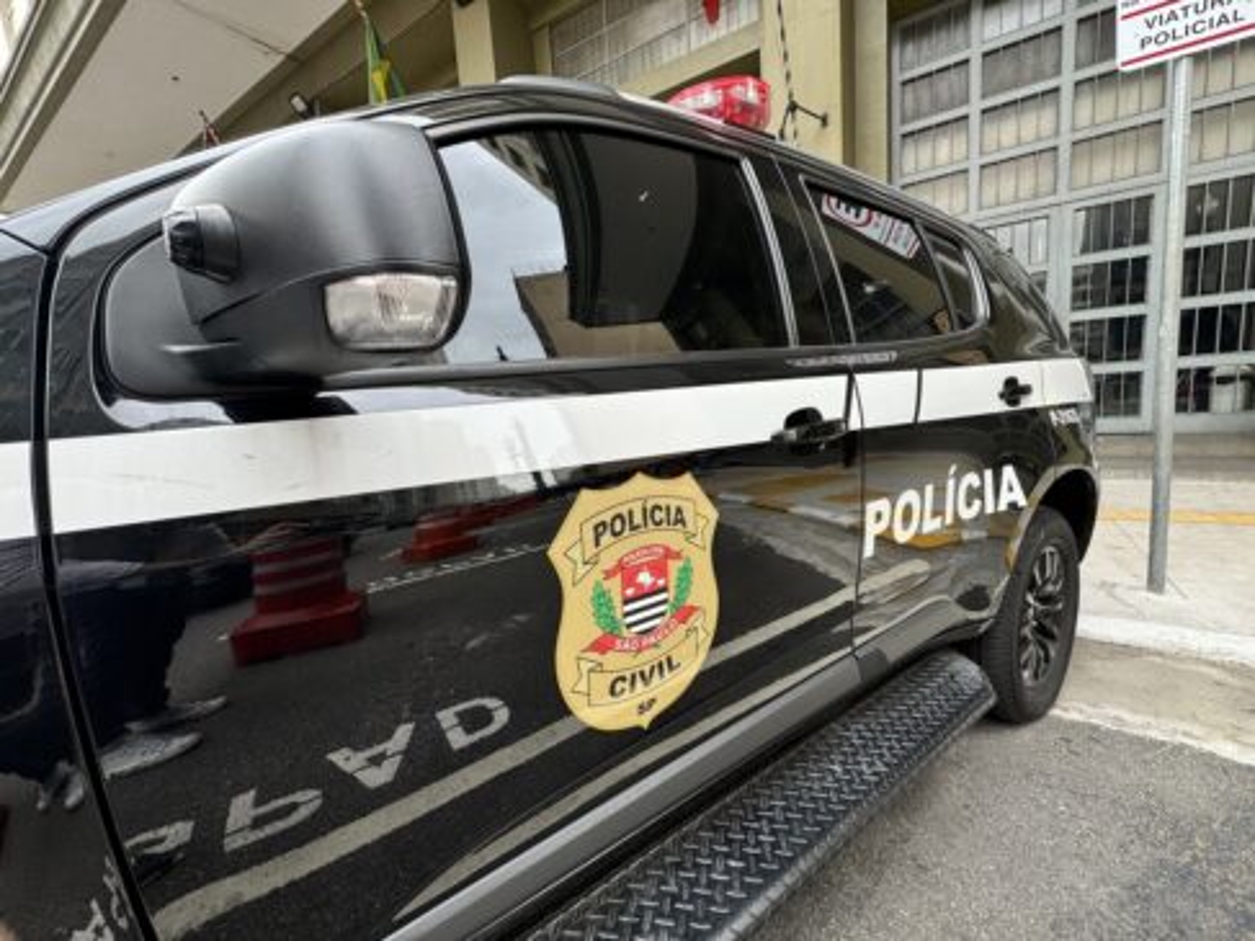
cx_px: 628
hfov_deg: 102.1
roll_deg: +4.1
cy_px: 470
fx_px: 507
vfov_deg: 85.6
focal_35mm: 14
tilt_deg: -8.7
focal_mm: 2.22
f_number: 2.2
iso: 40
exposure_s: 1/140
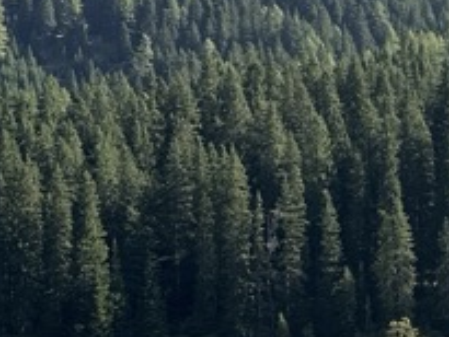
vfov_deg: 12.4
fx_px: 1557
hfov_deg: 16.0
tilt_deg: +3.0
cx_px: 480
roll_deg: +1.3
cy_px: 214
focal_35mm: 120
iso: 80
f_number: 1.78
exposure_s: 1/2110
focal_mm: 6.86
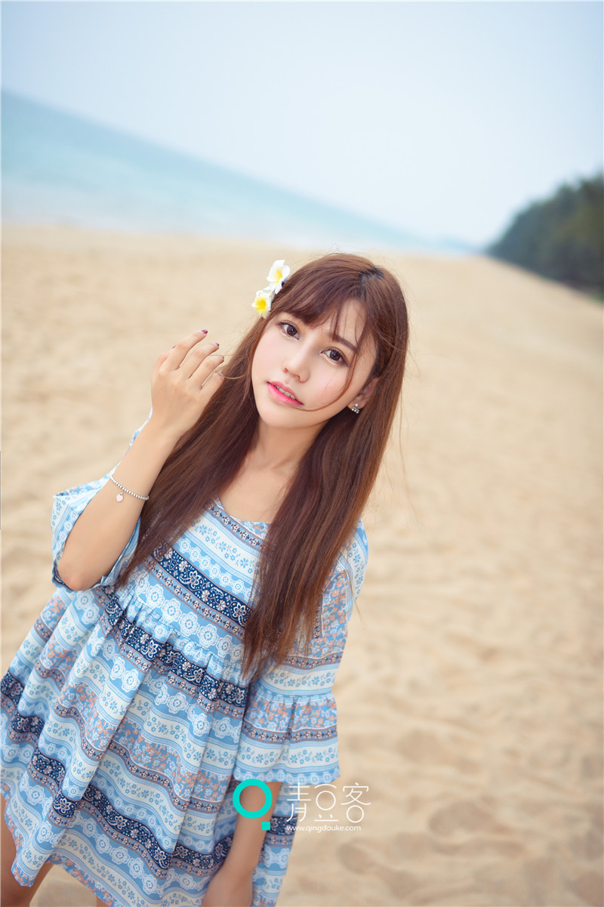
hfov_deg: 37.8
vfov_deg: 54.4
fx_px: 881
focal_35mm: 35
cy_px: 454
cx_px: 302
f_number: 1.8
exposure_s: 1/100
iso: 400
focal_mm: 35
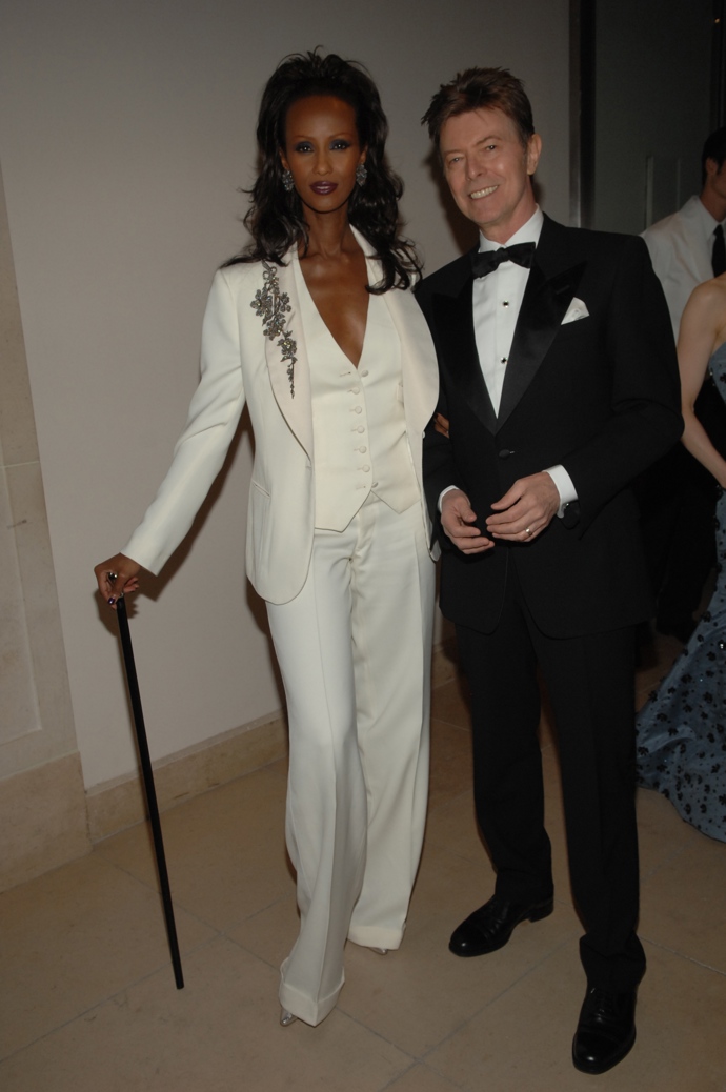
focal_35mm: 34
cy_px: 546
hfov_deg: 38.3
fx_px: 1046
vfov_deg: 55.2
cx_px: 363
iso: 400
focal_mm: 23
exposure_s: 1/60
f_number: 5.6
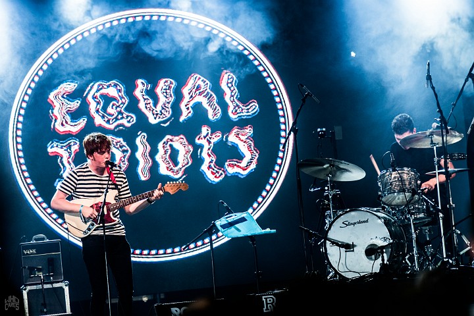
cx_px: 237
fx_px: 3258
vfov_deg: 5.6
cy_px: 158
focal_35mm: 248
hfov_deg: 8.3
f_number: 2.8
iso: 800
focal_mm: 165
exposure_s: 1/125
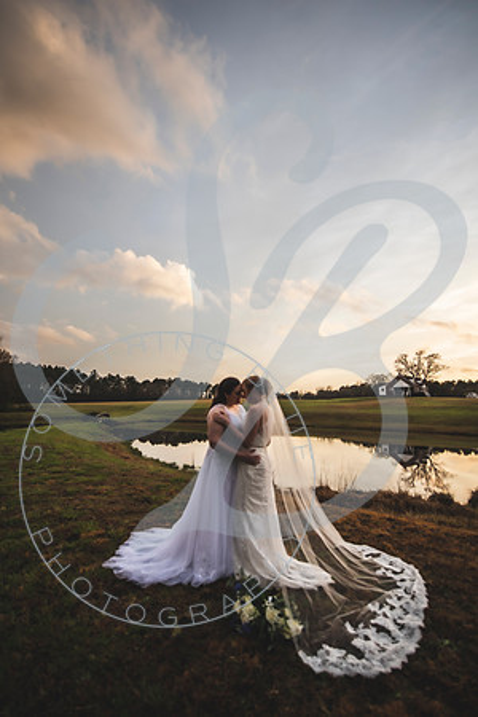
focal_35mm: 17
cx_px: 239
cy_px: 358
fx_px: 339
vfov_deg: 93.3
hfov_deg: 70.4
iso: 320
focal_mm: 17
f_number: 2.8
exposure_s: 1/1600
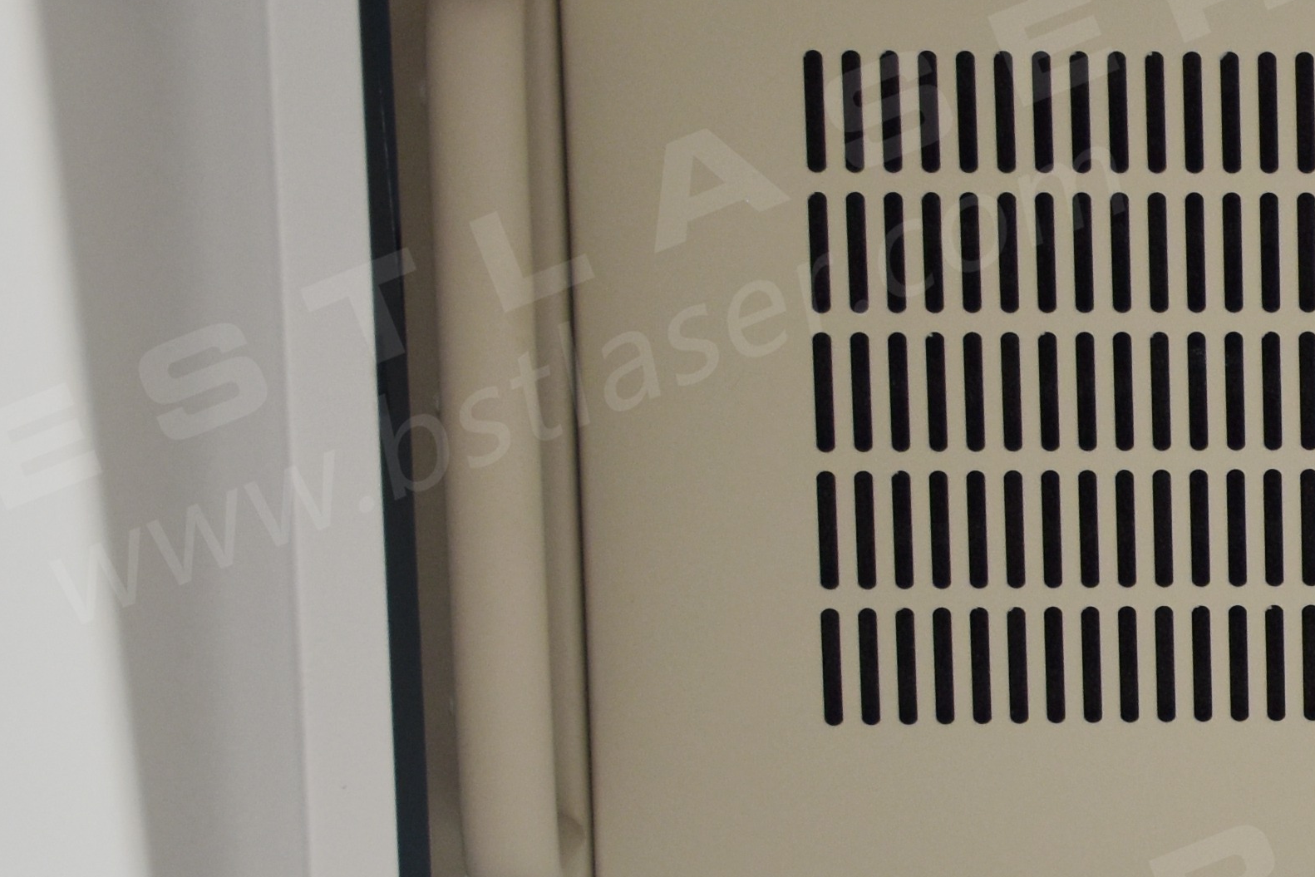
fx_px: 6648
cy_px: 604
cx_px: 2050
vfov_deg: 7.5
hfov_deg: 10.8
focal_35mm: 182
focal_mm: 32
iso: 640
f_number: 4
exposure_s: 1/60
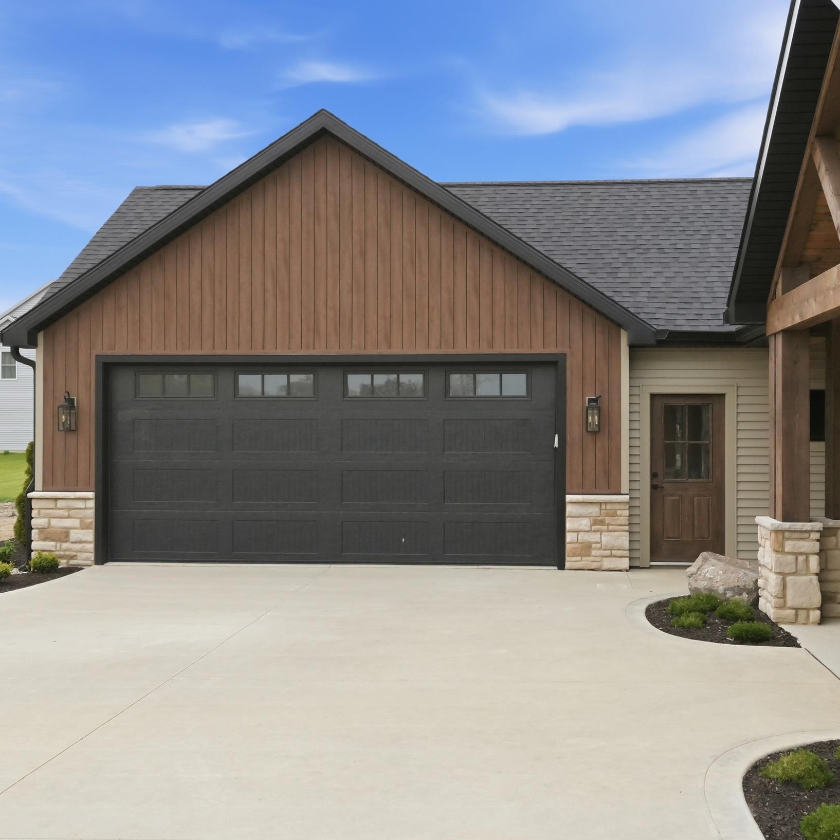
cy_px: 418
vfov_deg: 42.8
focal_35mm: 39
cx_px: 482
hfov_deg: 42.7
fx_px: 1071
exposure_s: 1/4000
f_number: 6.3
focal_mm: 20
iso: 1600
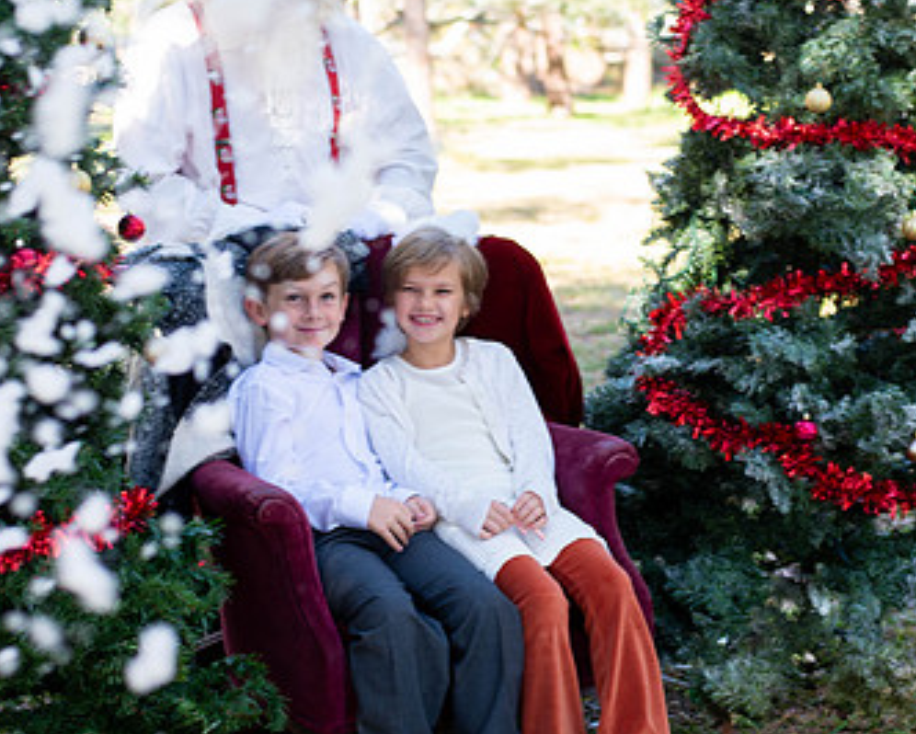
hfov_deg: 23.3
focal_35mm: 82
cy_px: 299
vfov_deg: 18.7
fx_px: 2224
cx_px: 408
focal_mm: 50
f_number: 3.2
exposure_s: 1/160
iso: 100
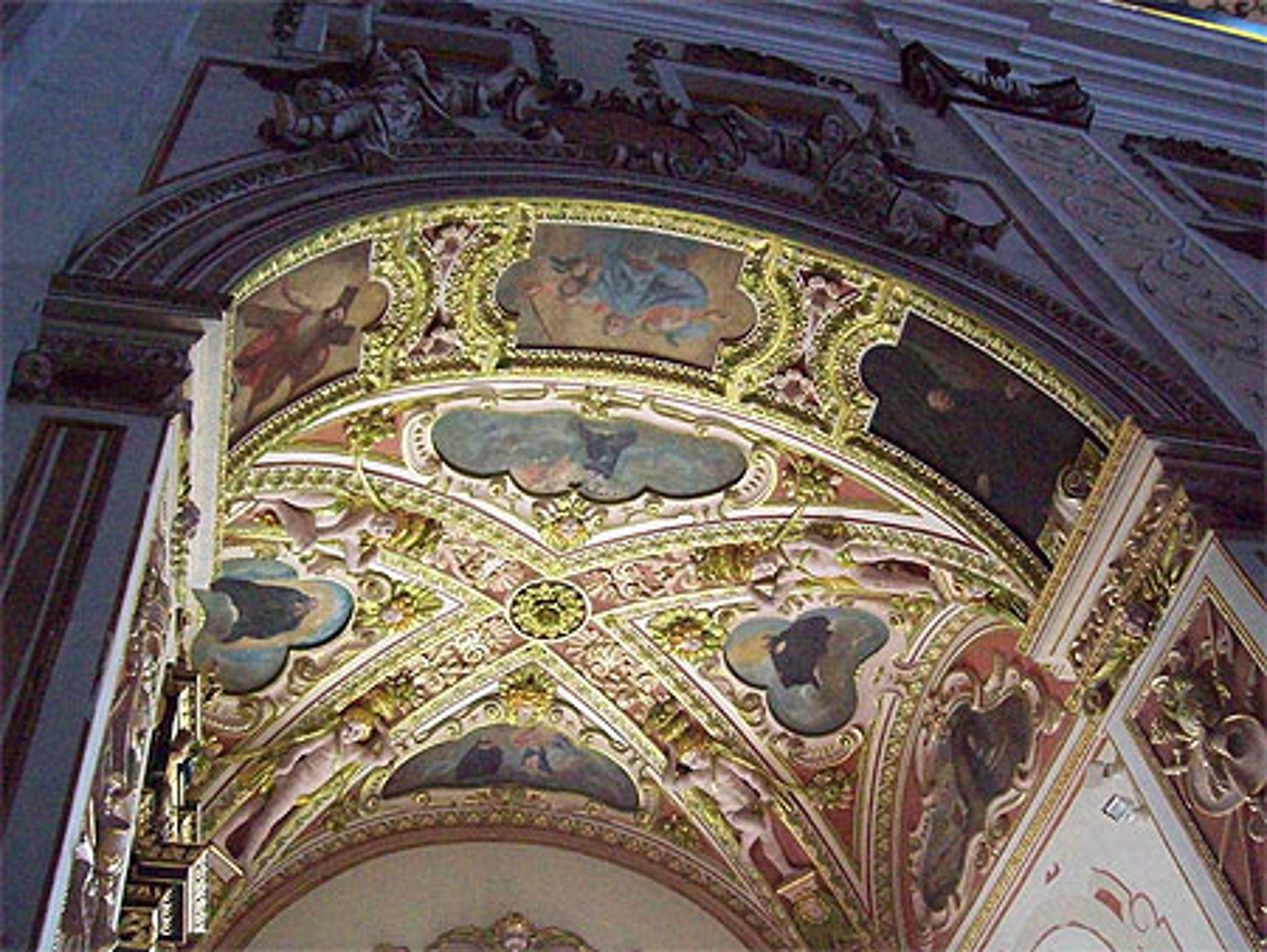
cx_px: 634
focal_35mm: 36
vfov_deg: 39.7
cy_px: 476
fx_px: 1318
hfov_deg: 51.3
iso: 800
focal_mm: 6
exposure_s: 1/91.3
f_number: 2.7
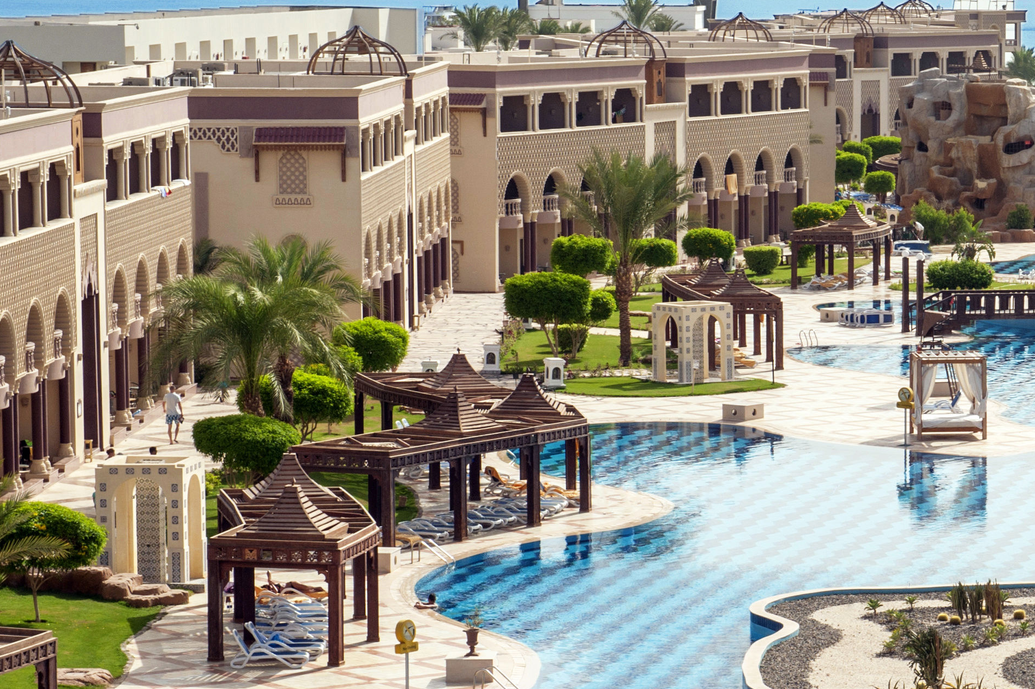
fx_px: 4511
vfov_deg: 8.7
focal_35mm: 157
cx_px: 1141
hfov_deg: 12.8
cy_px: 459
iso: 200
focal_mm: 70
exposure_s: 1/200
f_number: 16
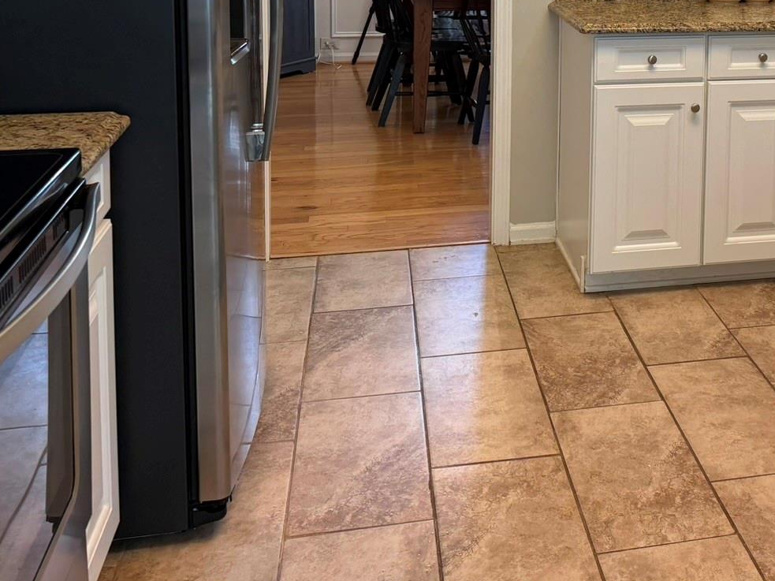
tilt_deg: -5.4
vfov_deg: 27.2
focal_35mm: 50
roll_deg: -0.7
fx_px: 1119
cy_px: -19
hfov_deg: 36.1
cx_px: 681
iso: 200
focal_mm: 6.76
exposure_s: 1/120
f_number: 1.78
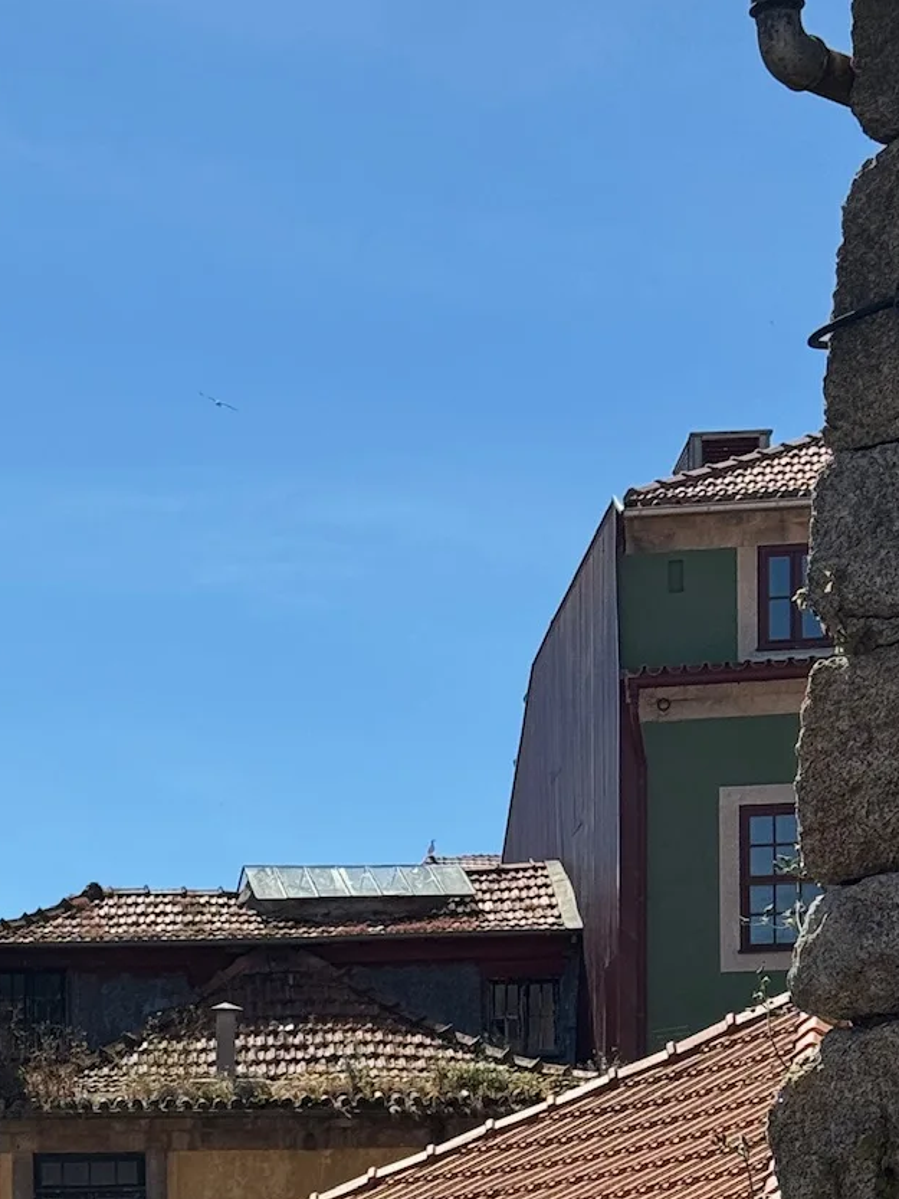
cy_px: 1403
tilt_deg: +2.9
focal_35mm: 118
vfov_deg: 16.1
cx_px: -119
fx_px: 4085
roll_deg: -0.3
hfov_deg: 12.3
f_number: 1.78
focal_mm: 6.76
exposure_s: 1/4310
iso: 64
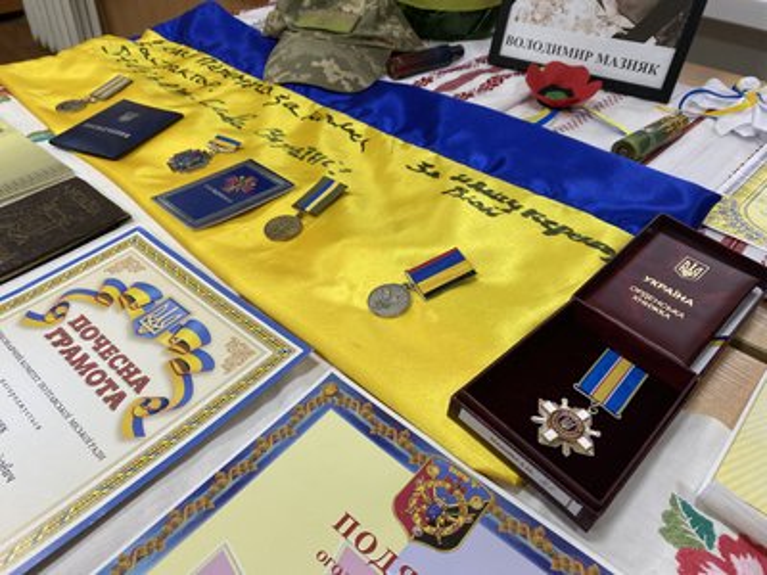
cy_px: 288
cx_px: 384
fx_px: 576
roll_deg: -0.3
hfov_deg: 67.3
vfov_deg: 53.1
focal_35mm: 26
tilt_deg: -40.0
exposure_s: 1/100
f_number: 1.8
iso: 100
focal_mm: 4.25
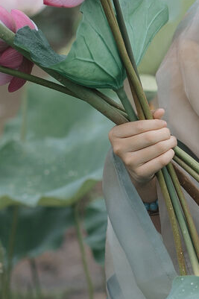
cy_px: 298
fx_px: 3170
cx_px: 239
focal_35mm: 382
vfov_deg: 5.4
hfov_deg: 3.6
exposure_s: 1/640
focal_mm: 85
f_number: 2.8
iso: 100
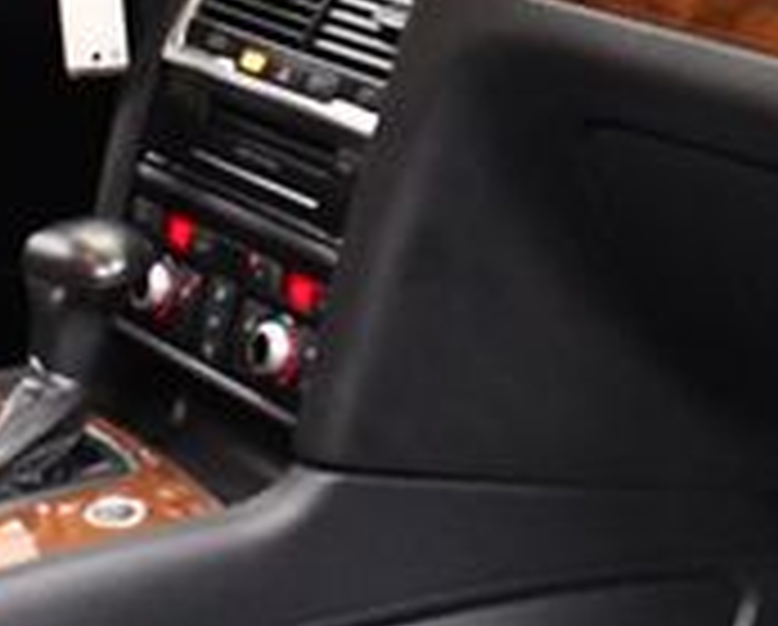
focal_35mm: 125
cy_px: 86
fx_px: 2883
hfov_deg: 15.3
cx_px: 513
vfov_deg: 12.3
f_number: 3.5
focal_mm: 18
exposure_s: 1/80
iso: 3200
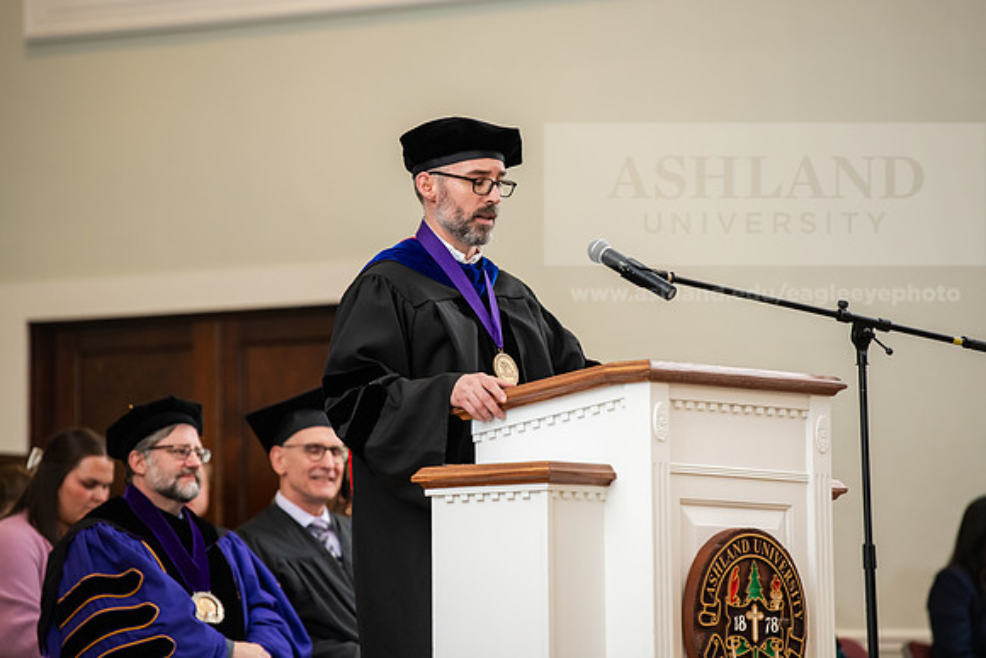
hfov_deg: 10.8
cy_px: 329
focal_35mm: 190
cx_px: 493
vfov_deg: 7.2
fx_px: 5205
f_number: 3.5
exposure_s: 1/200
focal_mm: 190
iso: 1250
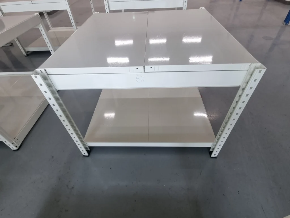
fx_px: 109
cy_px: 109
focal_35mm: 13
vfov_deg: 89.9
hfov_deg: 106.2
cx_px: 145
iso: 80
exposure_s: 1/60
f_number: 2.2
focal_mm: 2.2
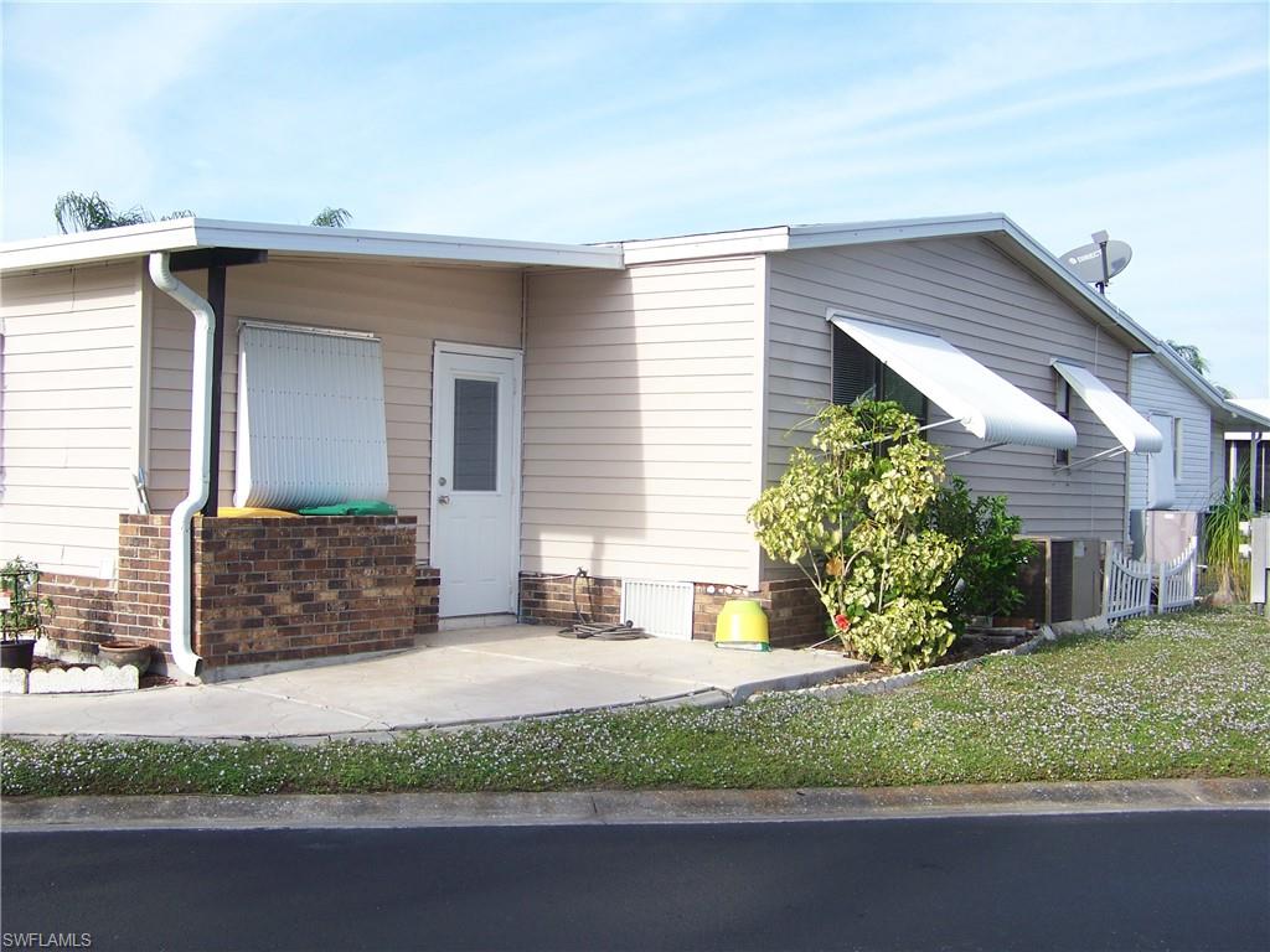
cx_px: 635
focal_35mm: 43
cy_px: 476
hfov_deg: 43.9
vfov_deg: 33.6
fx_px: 1578
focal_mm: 6.75
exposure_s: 1/400
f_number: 2.8
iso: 64
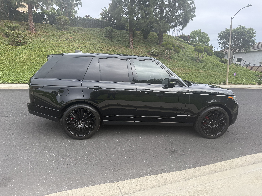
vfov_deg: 56.8
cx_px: 131
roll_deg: +0.0
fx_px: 182
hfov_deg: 71.6
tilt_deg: -9.9
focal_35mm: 24
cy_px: 98
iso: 100
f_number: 1.78
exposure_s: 1/1522
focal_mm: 6.76
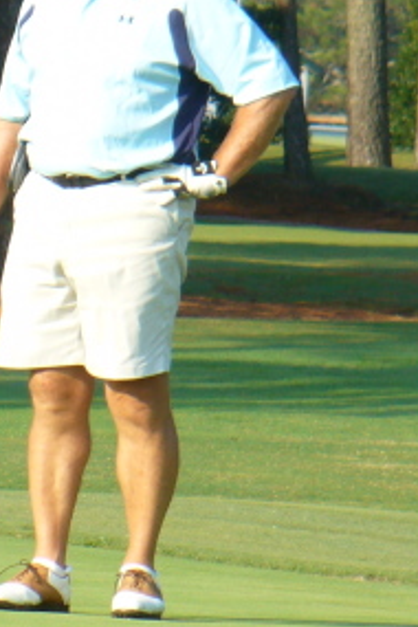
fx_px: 11268
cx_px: -165
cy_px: 213
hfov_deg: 2.1
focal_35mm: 647
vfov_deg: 3.2
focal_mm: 36.6
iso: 80
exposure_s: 1/250
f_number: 4.5
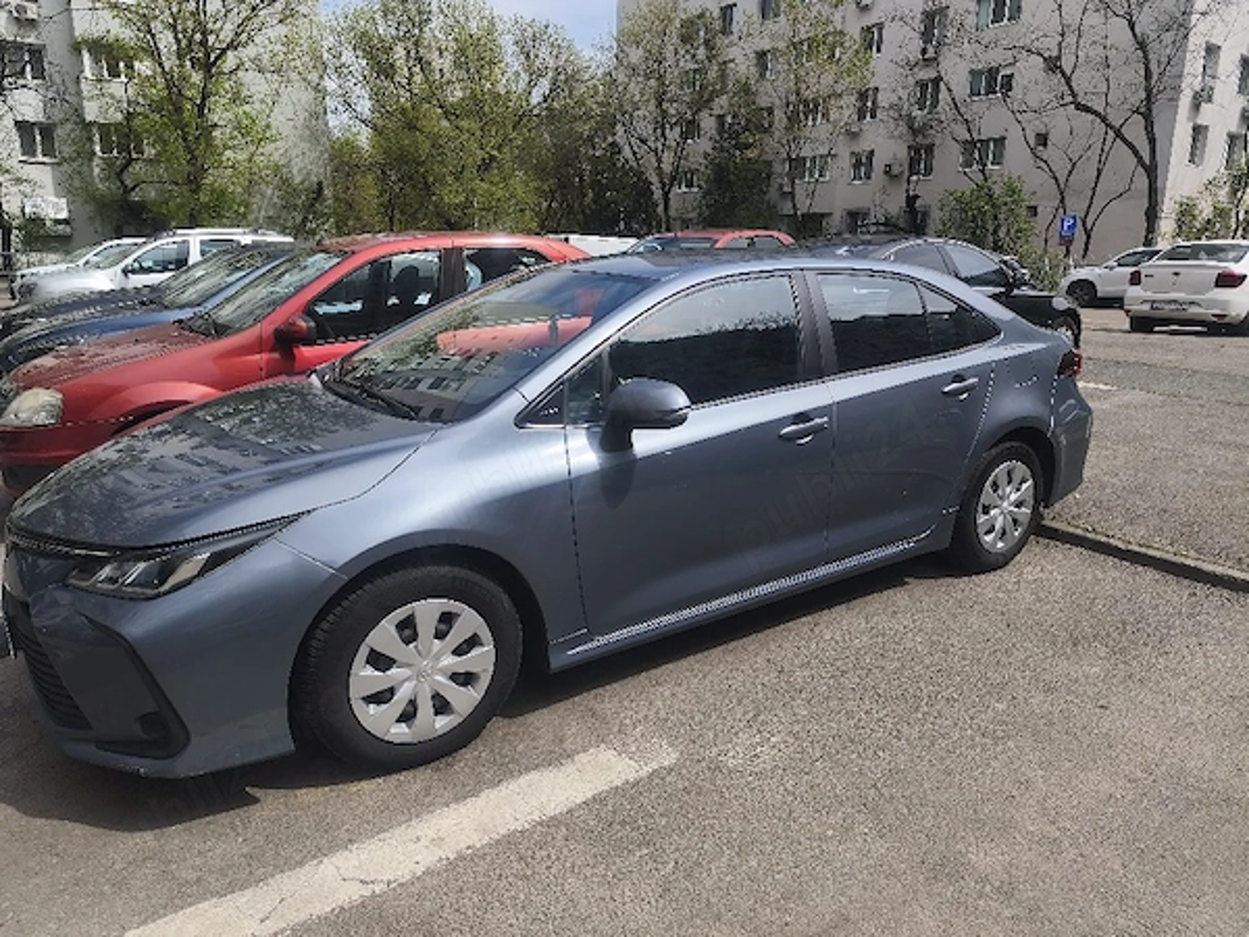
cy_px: 468
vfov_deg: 58.9
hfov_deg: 73.9
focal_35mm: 23
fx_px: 830
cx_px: 624
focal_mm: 6.14
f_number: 1.65
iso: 50
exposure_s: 1/1111
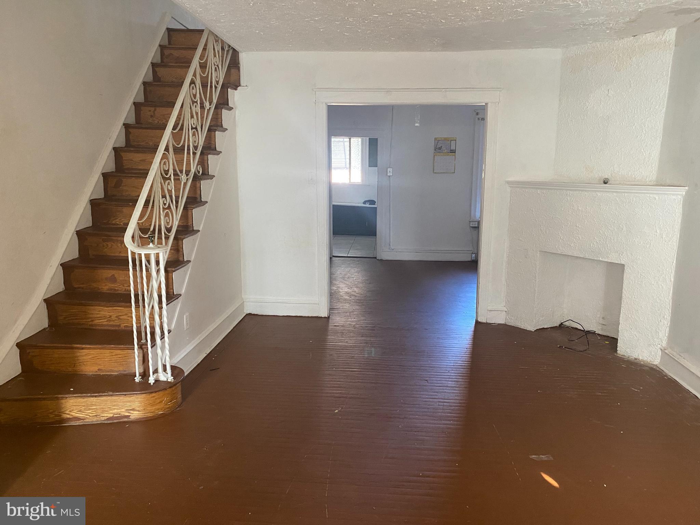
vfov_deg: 53.1
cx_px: 350
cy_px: 262
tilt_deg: -10.6
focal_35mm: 26
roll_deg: -0.8
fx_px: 526
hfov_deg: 67.3
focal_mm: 4.25
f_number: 1.8
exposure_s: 1/60
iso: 320
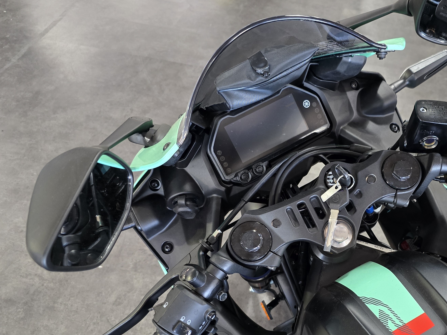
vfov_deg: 40.2
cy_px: 223
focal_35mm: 35
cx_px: 315
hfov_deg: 51.2
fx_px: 452
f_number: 1.7
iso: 640
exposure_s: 1/60
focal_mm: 6.3
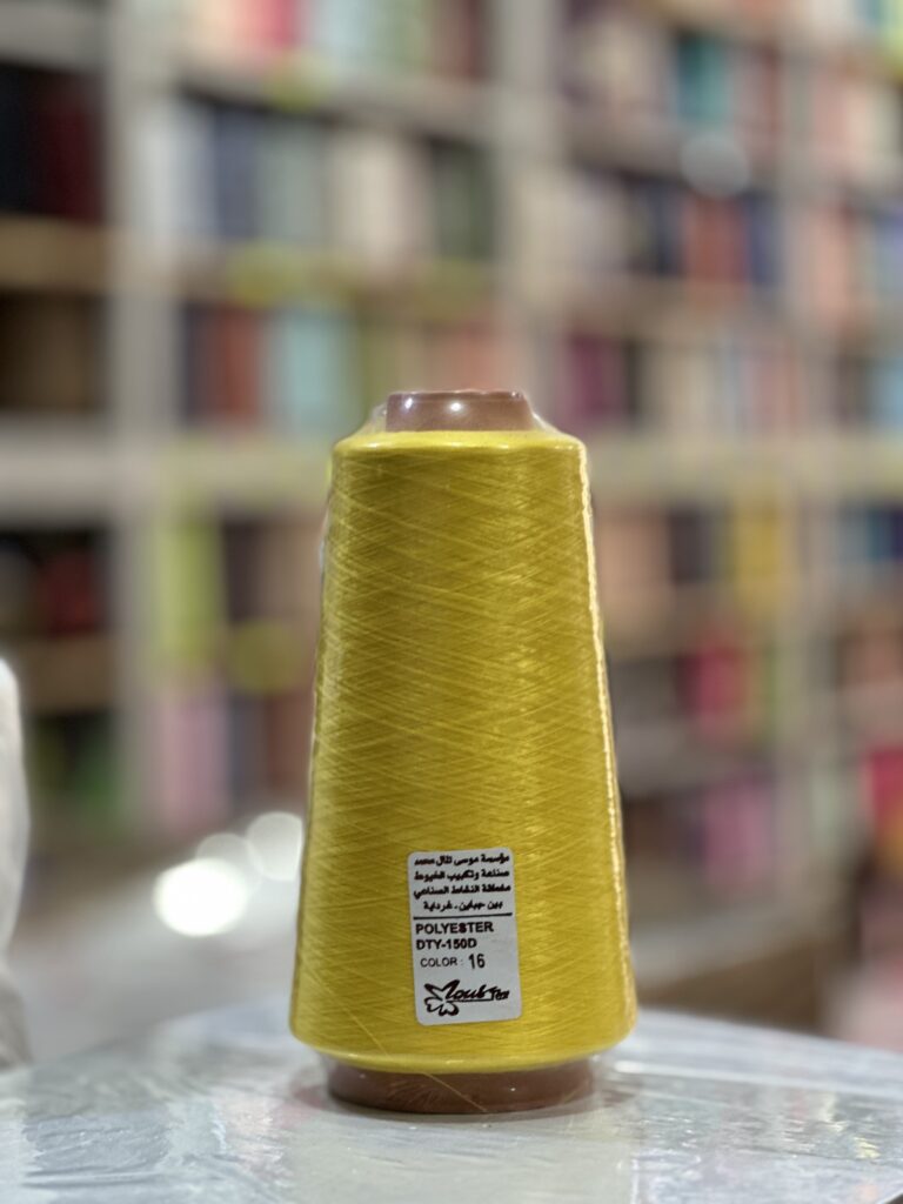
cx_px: 452
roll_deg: -0.5
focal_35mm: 77
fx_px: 2678
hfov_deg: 19.1
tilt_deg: -1.1
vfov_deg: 25.3
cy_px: 602
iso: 125
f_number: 2.8
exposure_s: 1/33
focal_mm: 9
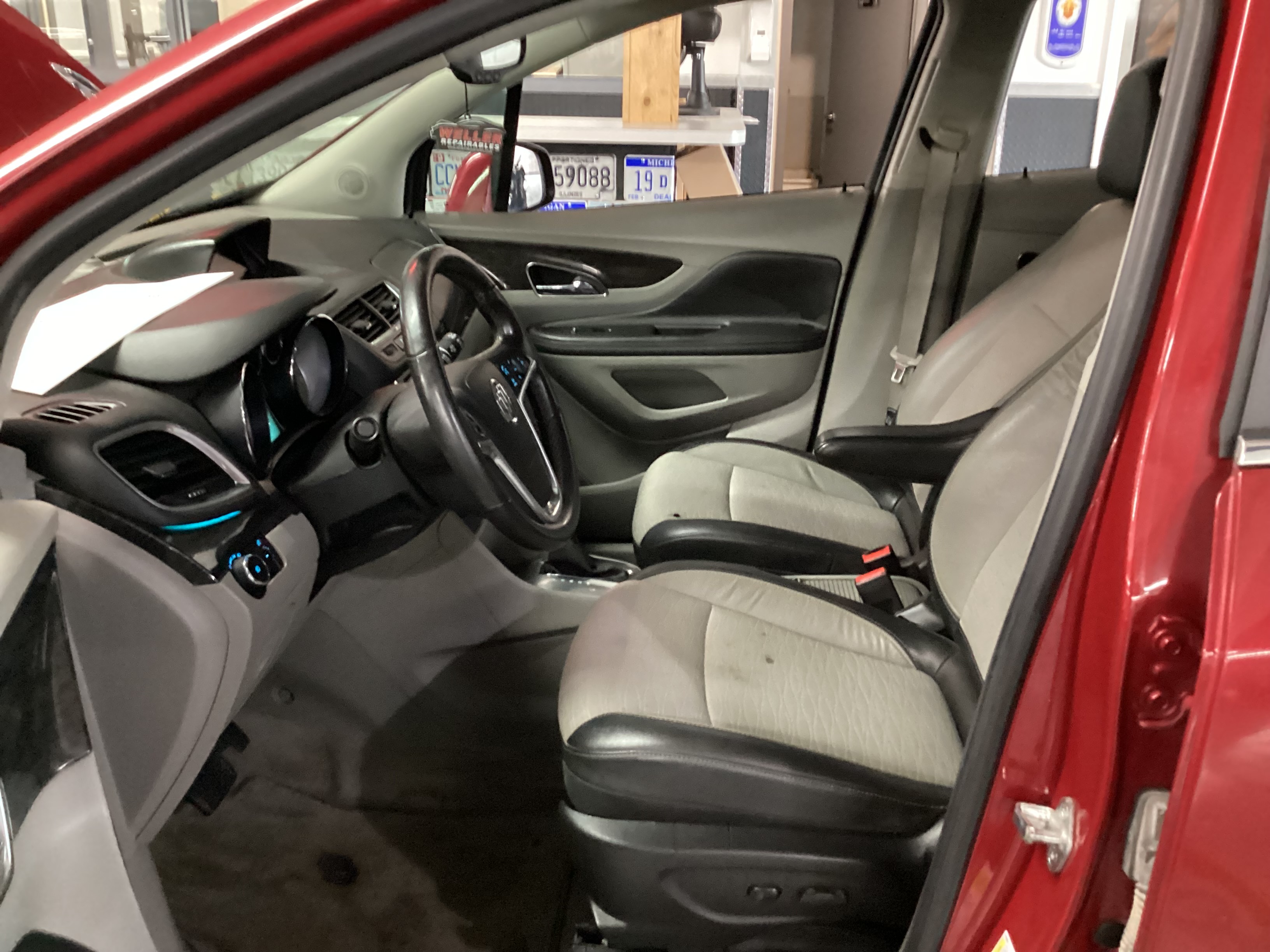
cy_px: 476
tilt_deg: -21.6
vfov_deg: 45.4
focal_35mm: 31
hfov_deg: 58.4
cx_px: 635
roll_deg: -0.8
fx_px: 1137
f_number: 2.4
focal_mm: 3.3
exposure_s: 1/20
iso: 640
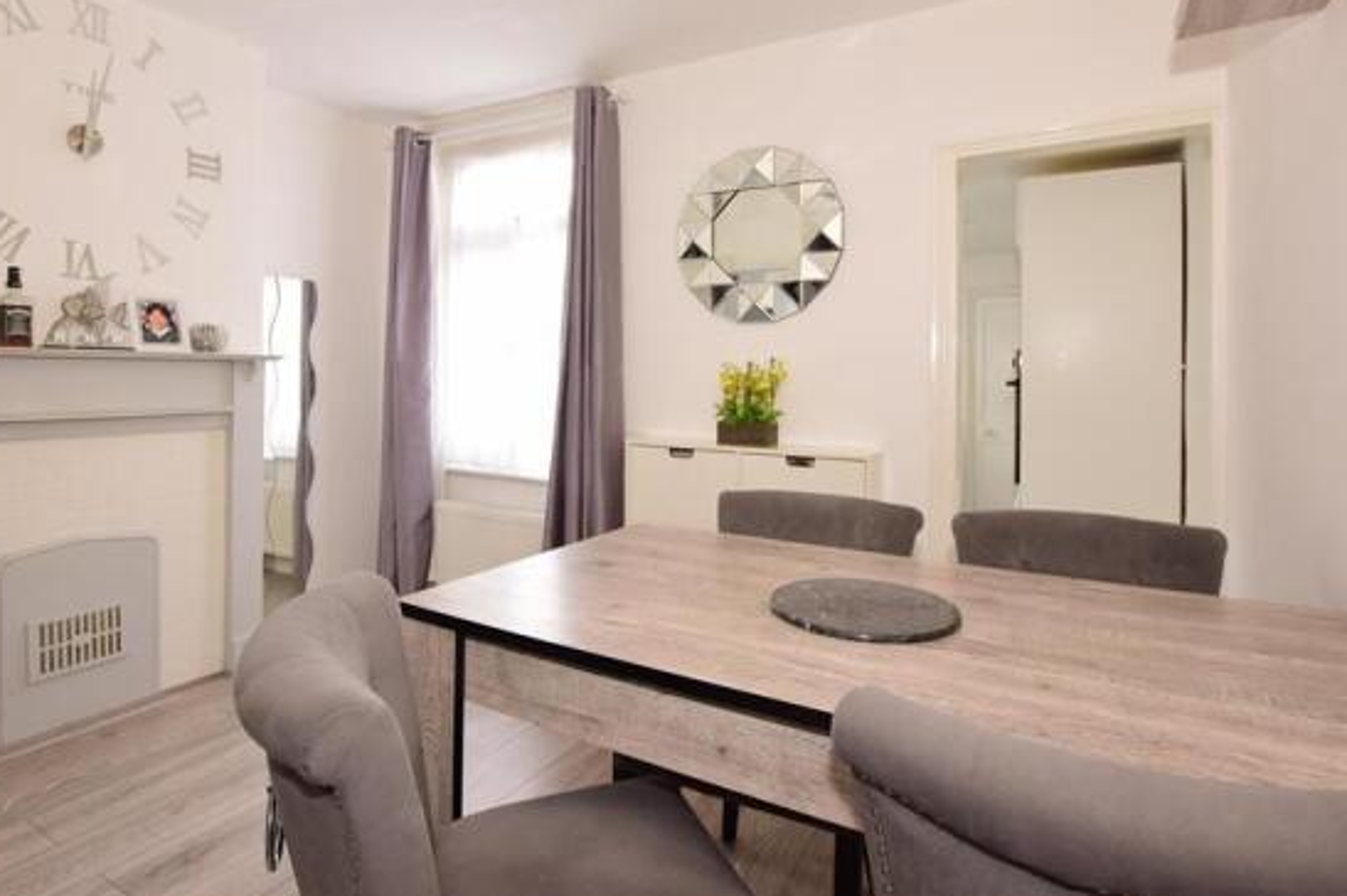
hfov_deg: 90.0
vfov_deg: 66.8
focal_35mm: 18
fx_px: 673
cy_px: 368
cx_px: 657
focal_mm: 10
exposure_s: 1/10
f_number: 5.6
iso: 400
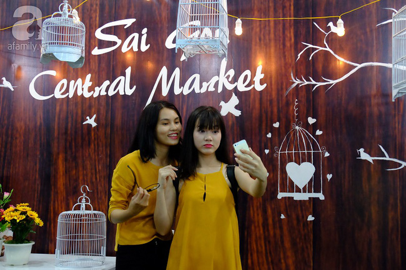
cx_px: 203
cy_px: 135
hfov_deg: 42.8
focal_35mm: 46
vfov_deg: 29.2
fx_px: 519
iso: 3200
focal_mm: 30.9
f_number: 4.3
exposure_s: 1/60
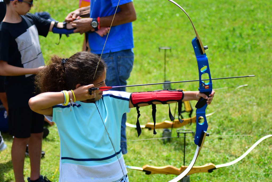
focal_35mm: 105
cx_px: 136
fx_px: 793
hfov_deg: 19.5
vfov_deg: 13.0
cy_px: 91
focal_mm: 70
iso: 200
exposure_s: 1/1000
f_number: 4
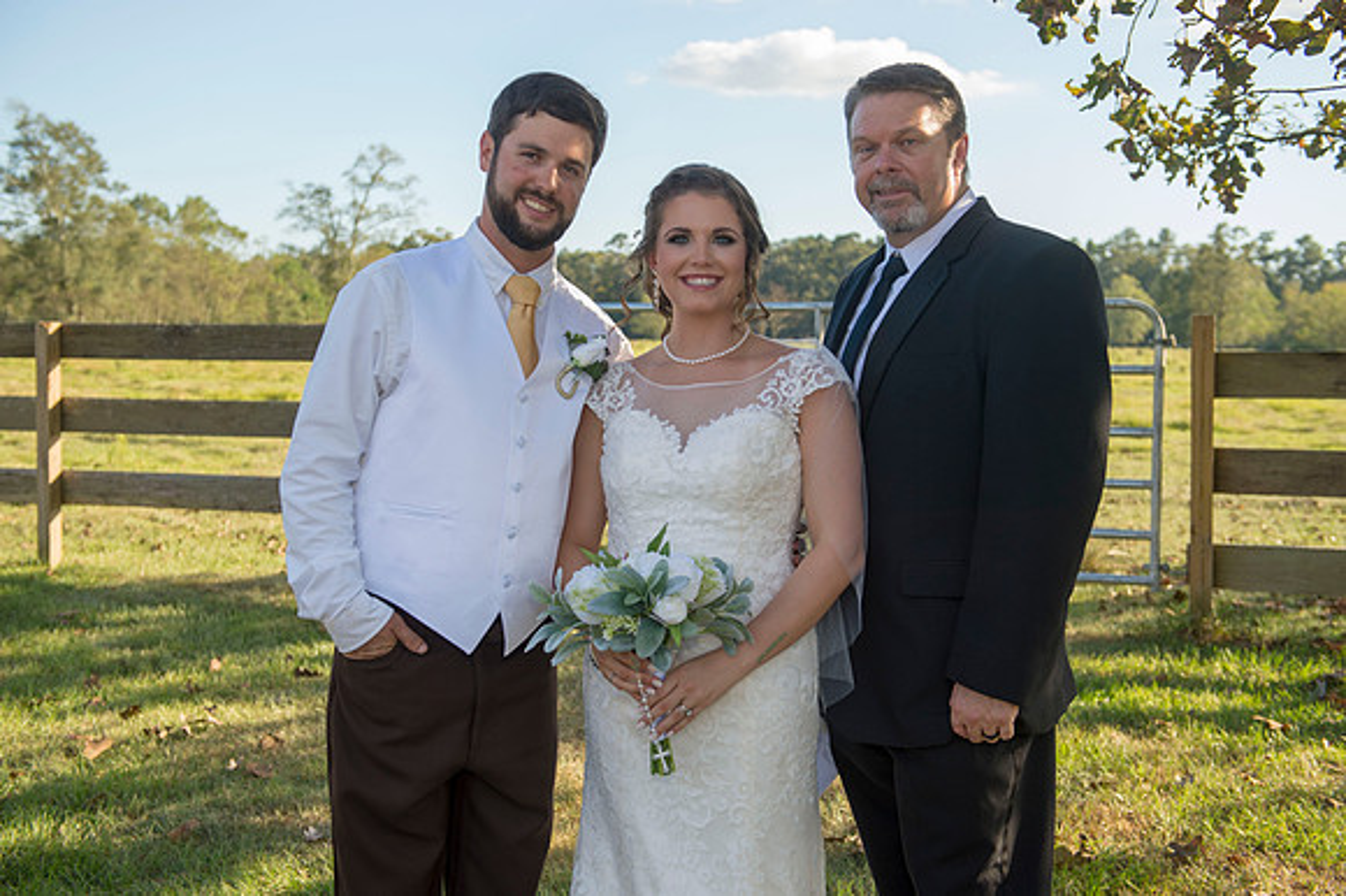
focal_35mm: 44
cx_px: 673
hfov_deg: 44.5
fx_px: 1644
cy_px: 448
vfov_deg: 30.5
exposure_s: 1/500
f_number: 4.5
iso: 200
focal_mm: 44
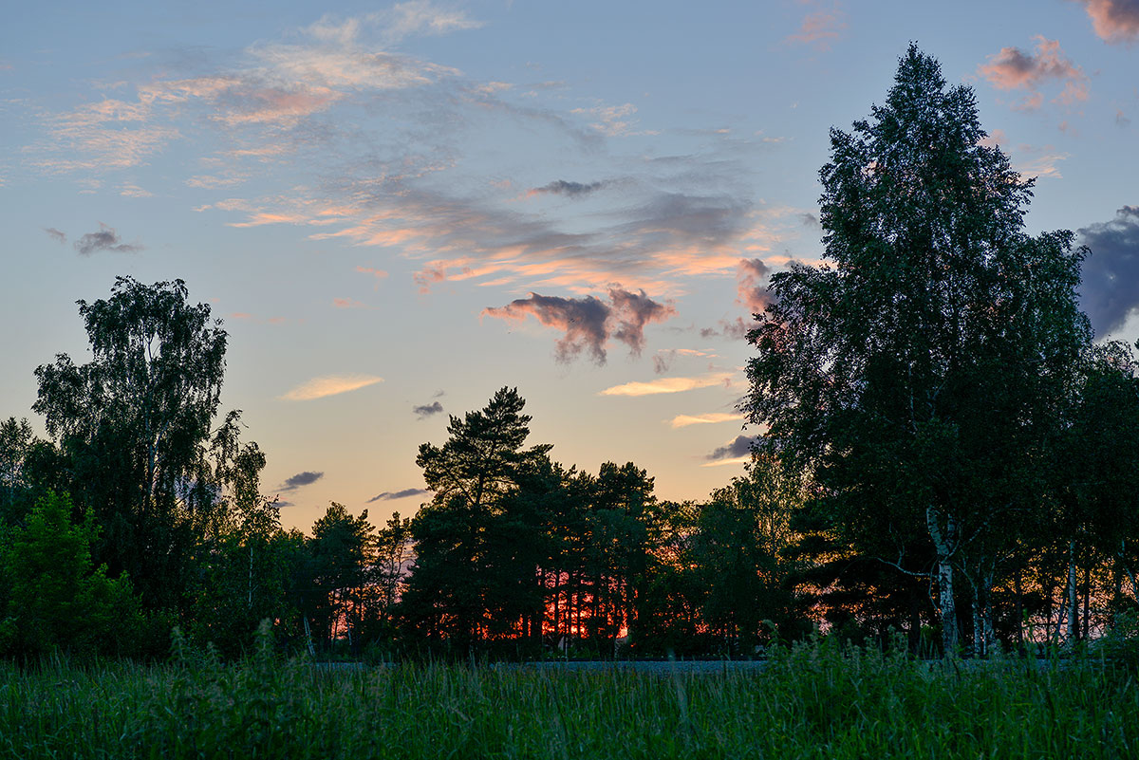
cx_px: 570
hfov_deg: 35.6
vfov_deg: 24.2
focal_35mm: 56
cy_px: 380
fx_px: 1772
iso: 110
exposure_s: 1/250
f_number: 4.5
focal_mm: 56
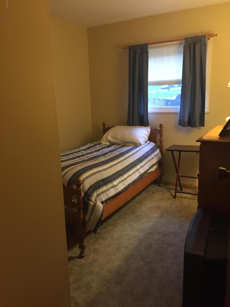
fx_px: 257
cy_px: 154
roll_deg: +1.8
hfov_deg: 48.2
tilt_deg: -10.5
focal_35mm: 29
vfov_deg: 61.7
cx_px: 115
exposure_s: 1/17
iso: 250
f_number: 2.2
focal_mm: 4.15
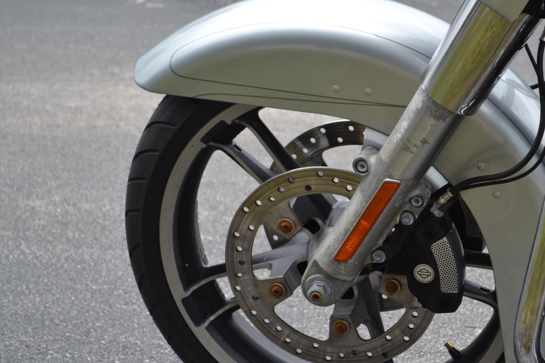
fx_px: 1797
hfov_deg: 17.2
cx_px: 343
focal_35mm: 119
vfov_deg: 11.5
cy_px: 210
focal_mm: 55
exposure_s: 1/200
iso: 100
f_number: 7.1
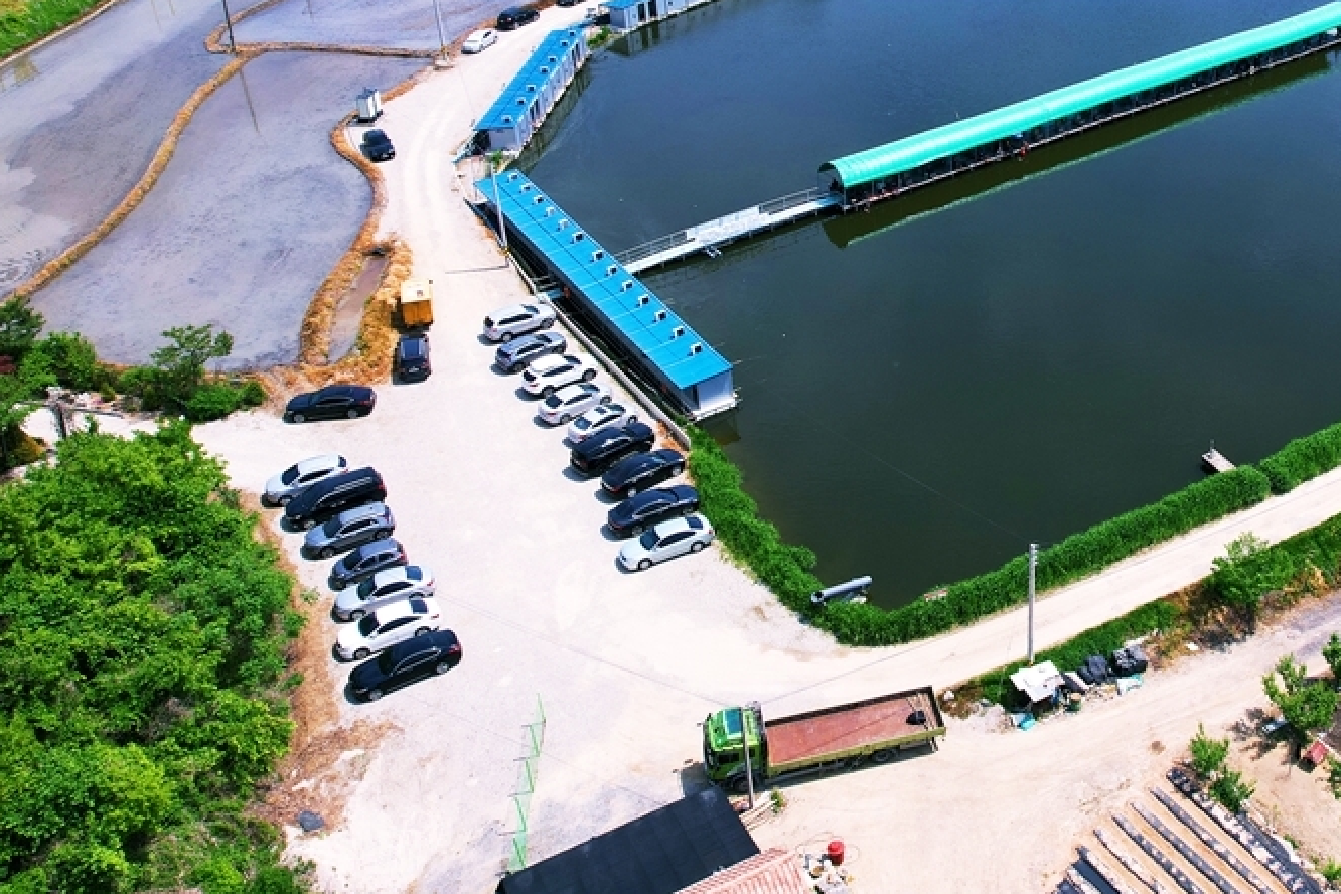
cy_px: 210
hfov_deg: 48.4
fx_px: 1415
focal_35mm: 38
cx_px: 1031
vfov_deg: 34.2
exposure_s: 1/2000
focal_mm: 8.38
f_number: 2.8
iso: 110
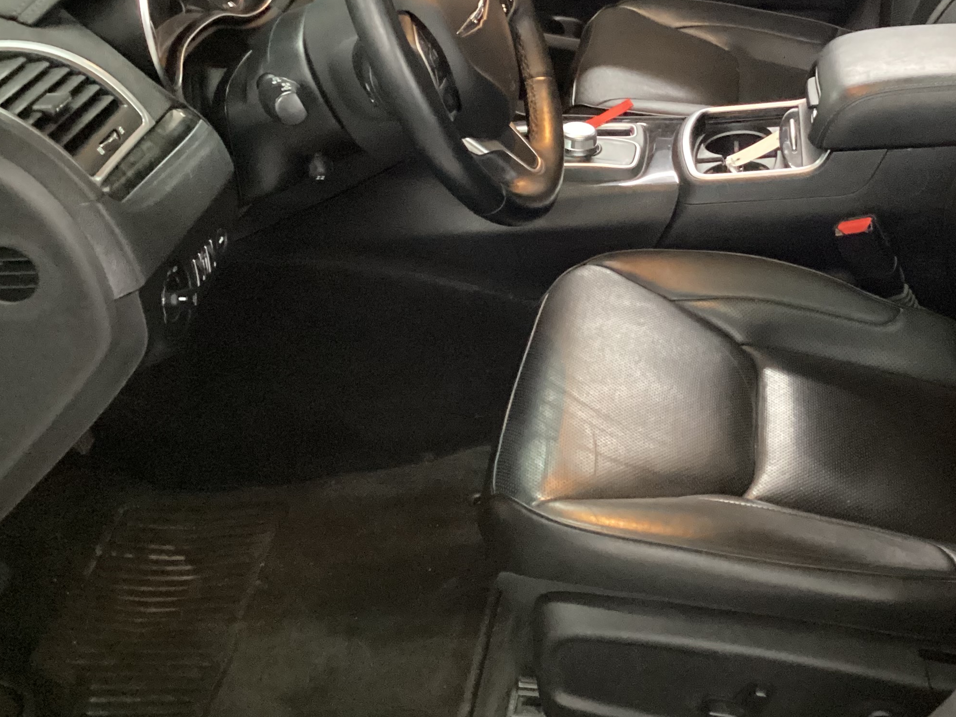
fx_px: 1408
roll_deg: -0.1
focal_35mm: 51
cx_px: 659
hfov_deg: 37.0
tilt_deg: -28.1
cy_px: 166
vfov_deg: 28.1
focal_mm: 3.3
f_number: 2.4
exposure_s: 1/25
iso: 800
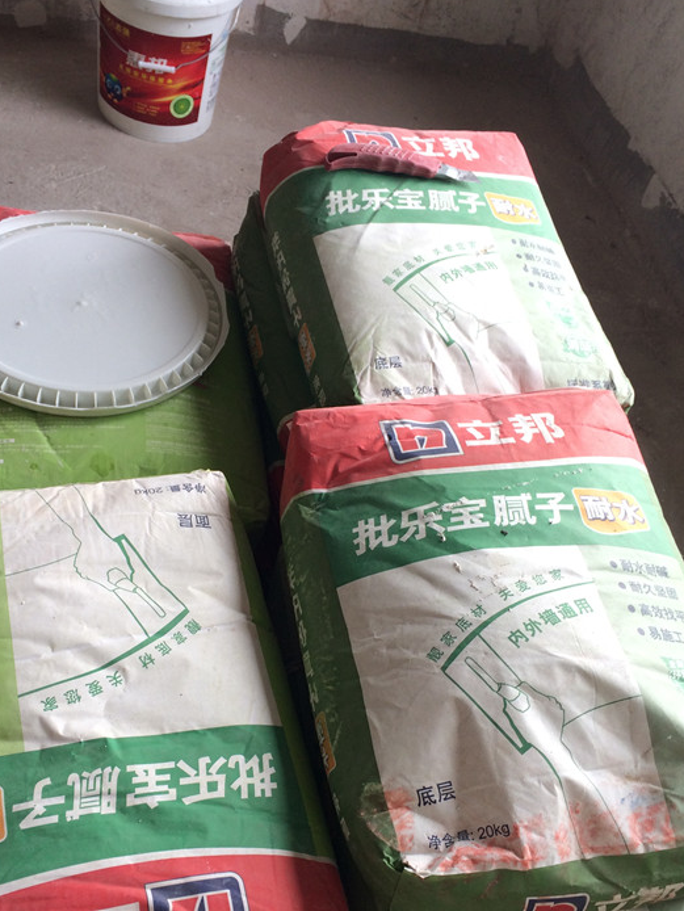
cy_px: 547
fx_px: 1027
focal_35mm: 39
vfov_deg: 47.6
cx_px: 285
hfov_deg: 36.7
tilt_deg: -52.5
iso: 32
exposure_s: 1/60
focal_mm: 4.15
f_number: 2.2
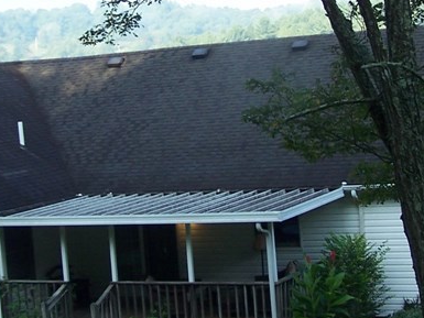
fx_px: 1238
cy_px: 88
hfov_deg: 19.4
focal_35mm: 101
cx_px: 232
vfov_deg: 14.6
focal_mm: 6.3
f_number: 2.8
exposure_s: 1/250
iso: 80
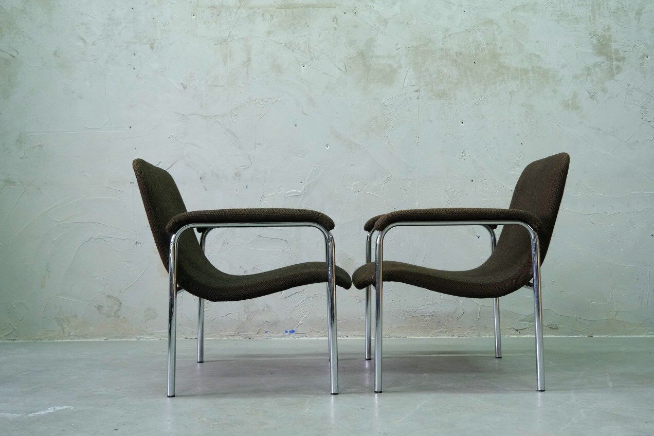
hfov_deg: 51.9
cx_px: 327
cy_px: 218
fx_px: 672
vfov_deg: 35.9
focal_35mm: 37
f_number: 4
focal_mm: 24.7
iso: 2500
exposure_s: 1/38
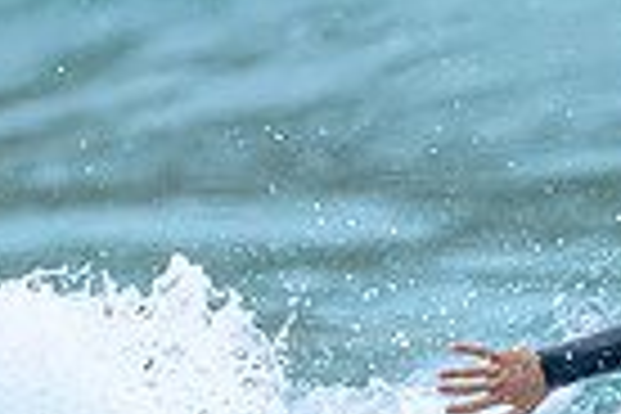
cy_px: 454
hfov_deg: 0.4
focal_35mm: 4624
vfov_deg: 0.3
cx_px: 947
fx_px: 79758
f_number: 6.3
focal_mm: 800
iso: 640
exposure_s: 1/2500
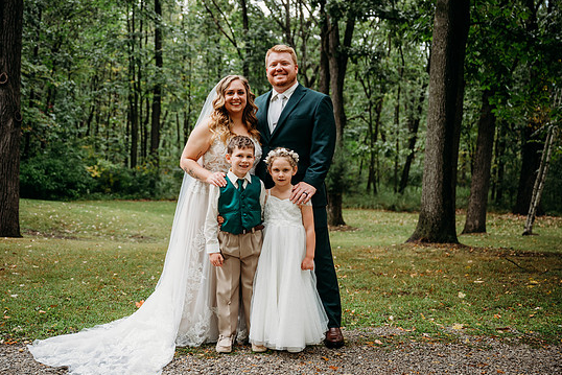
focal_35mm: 41
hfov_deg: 47.4
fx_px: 640
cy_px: 180
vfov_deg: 32.6
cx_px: 274
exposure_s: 1/400
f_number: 2.8
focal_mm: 38
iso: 200
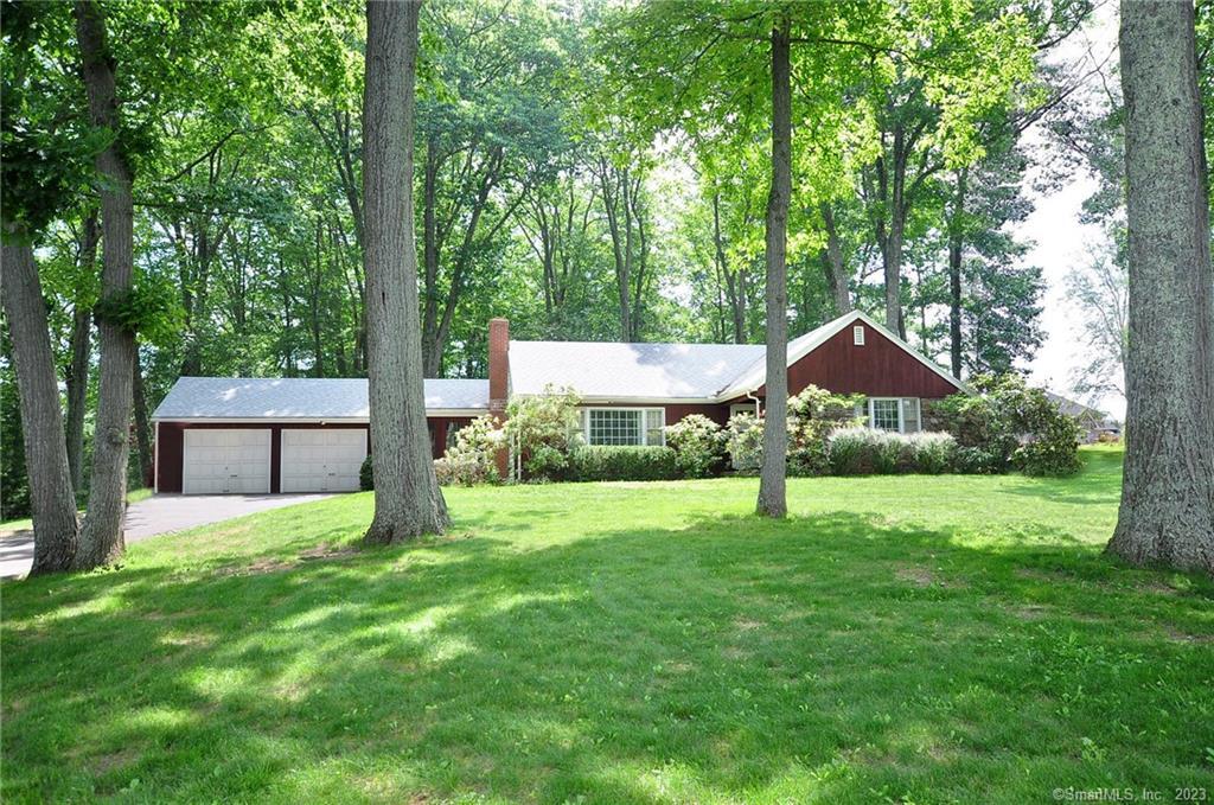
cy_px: 402
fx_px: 909
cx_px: 607
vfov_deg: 47.8
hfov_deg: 67.5
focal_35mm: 27
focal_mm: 18
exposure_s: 1/200
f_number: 5.3
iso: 640
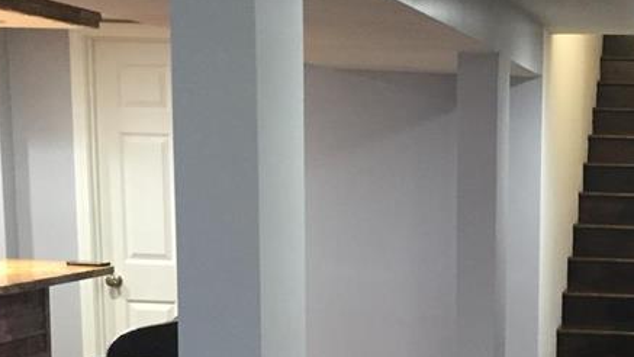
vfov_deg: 16.0
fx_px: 1244
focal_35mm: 74
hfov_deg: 27.3
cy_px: 363
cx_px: 604
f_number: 2.2
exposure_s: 1/30
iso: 200
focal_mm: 4.15
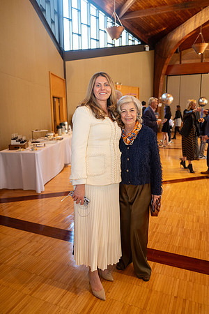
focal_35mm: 28
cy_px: 157
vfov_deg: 65.5
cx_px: 104
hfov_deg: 46.4
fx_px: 244
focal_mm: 28
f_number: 2.8
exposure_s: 1/160
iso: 1000
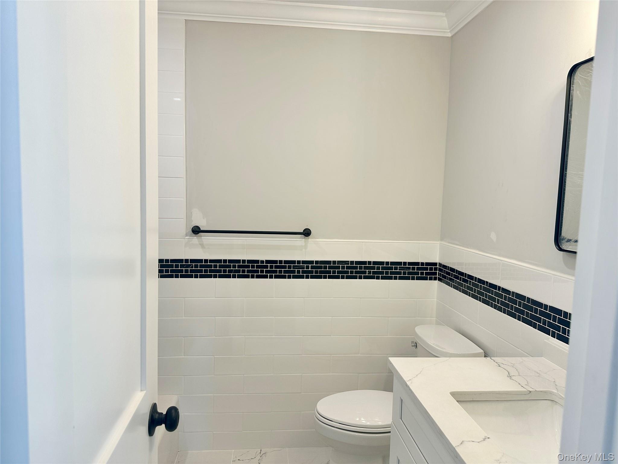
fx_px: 428
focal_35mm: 24
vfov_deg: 56.8
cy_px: 232
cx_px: 309
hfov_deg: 71.6
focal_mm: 6.86
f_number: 1.78
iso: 64
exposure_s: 1/120
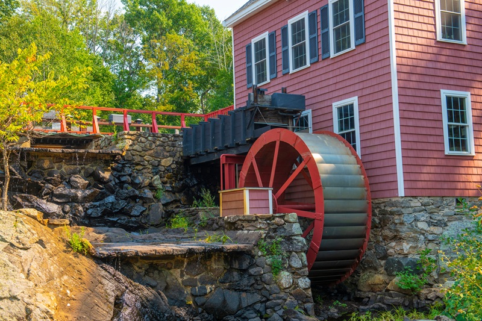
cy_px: 160
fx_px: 669
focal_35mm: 50
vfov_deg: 27.0
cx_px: 241
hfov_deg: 39.6
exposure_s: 1/100
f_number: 6.3
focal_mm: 50
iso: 100
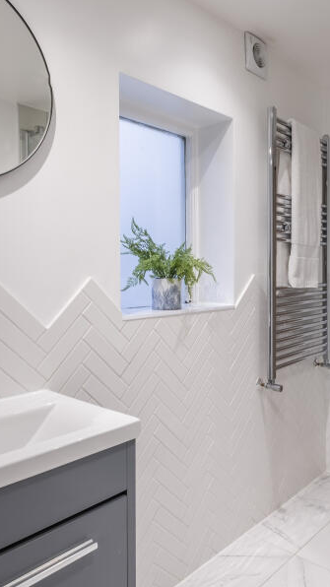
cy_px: 278
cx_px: 225
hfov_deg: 42.2
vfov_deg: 69.8
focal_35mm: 27
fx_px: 420
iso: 320
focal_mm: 10
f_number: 8
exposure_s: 1/8
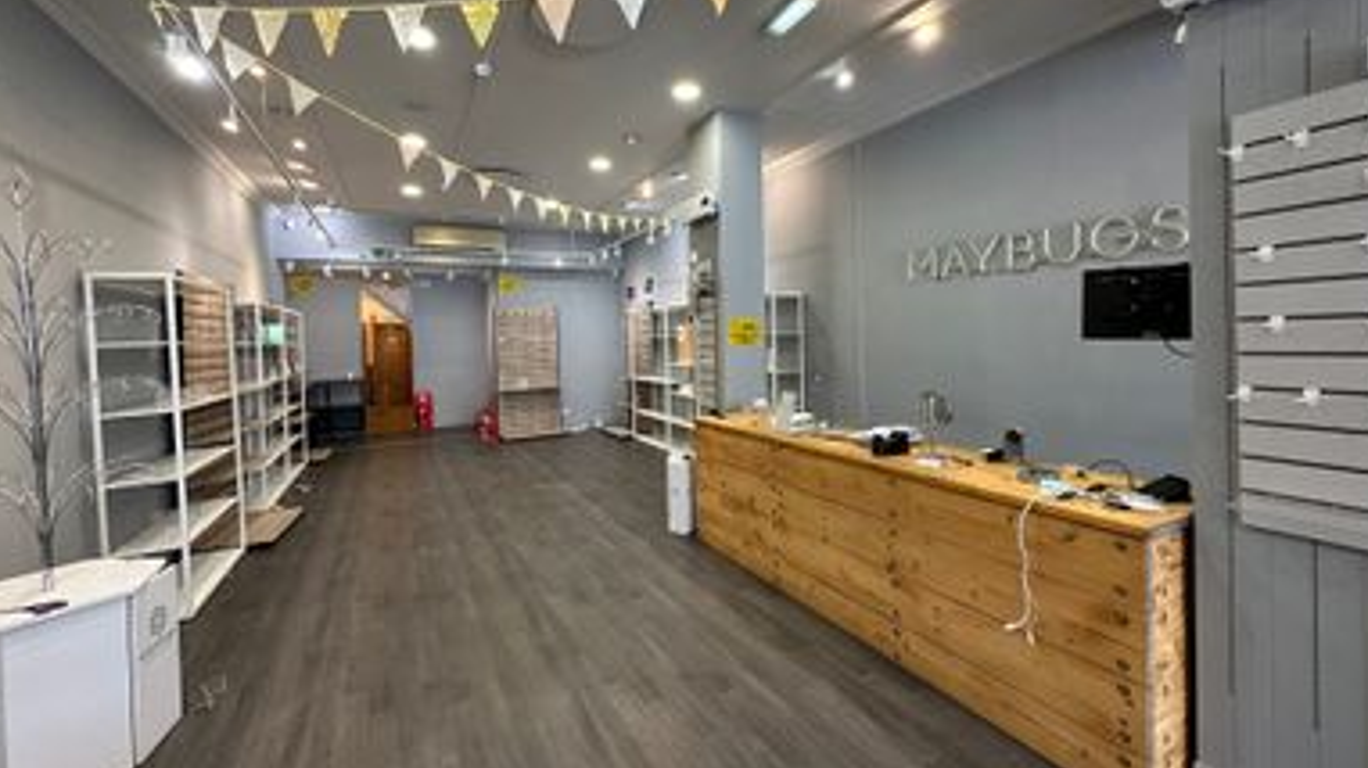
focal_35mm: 16
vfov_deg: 66.8
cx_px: 700
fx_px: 580
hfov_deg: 99.4
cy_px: 337
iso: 320
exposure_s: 1/100
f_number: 2.2
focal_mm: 2.22
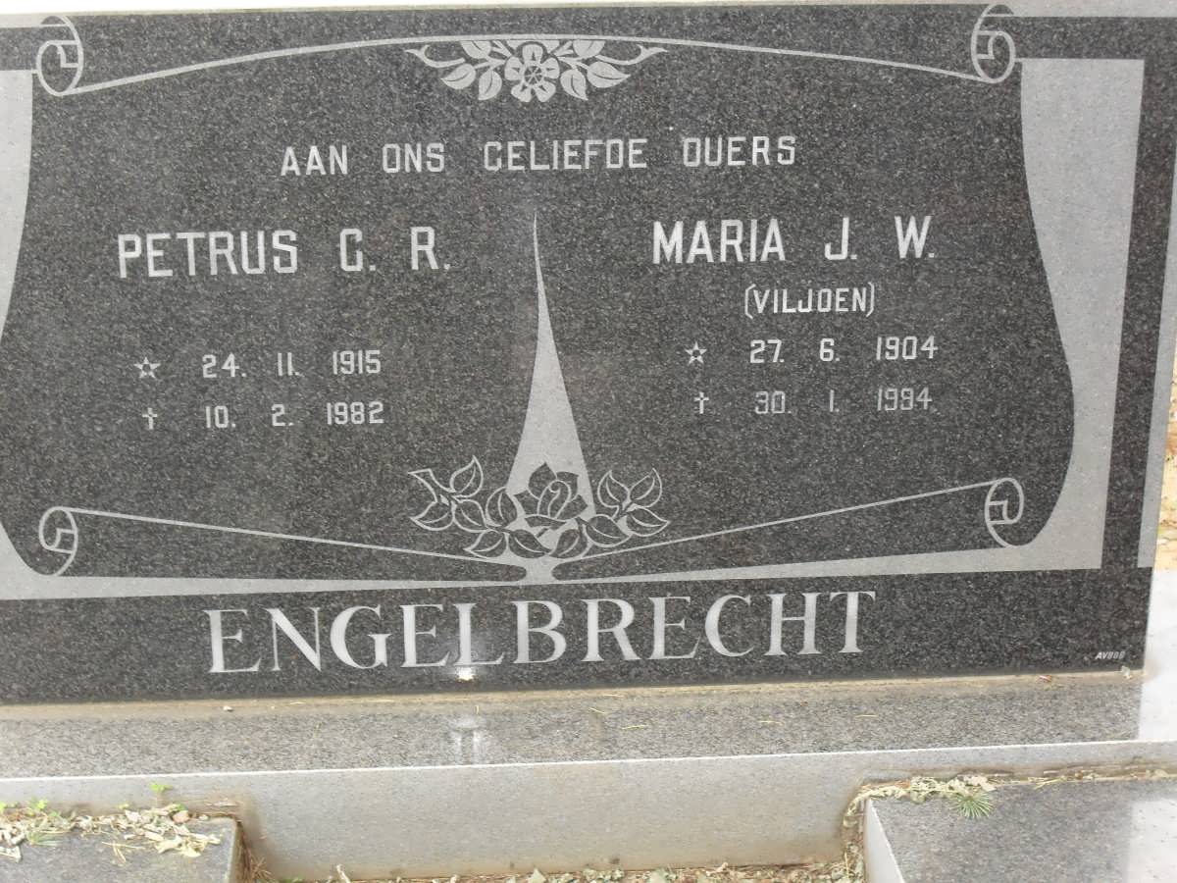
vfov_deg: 22.3
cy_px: 442
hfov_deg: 29.4
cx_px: 588
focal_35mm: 66
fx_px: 2244
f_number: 4.6
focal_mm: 11.7
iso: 200
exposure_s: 1/60
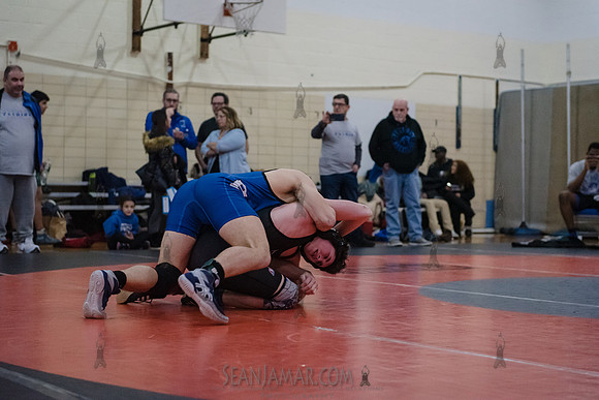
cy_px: 200
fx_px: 1165
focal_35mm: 70
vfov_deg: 19.5
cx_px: 300
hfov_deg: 28.8
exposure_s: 1/400
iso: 8000
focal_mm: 70
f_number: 3.2
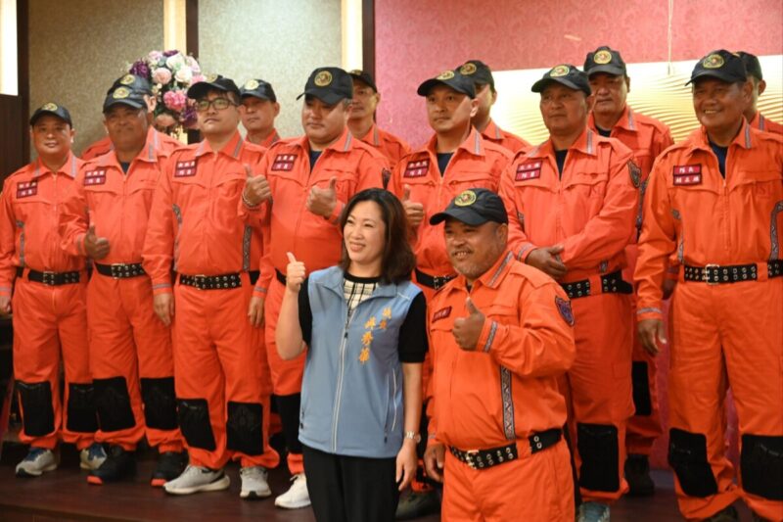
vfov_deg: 21.6
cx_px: 392
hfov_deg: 31.9
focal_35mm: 63
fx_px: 1370
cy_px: 261
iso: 4000
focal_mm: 63
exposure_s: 1/60
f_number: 6
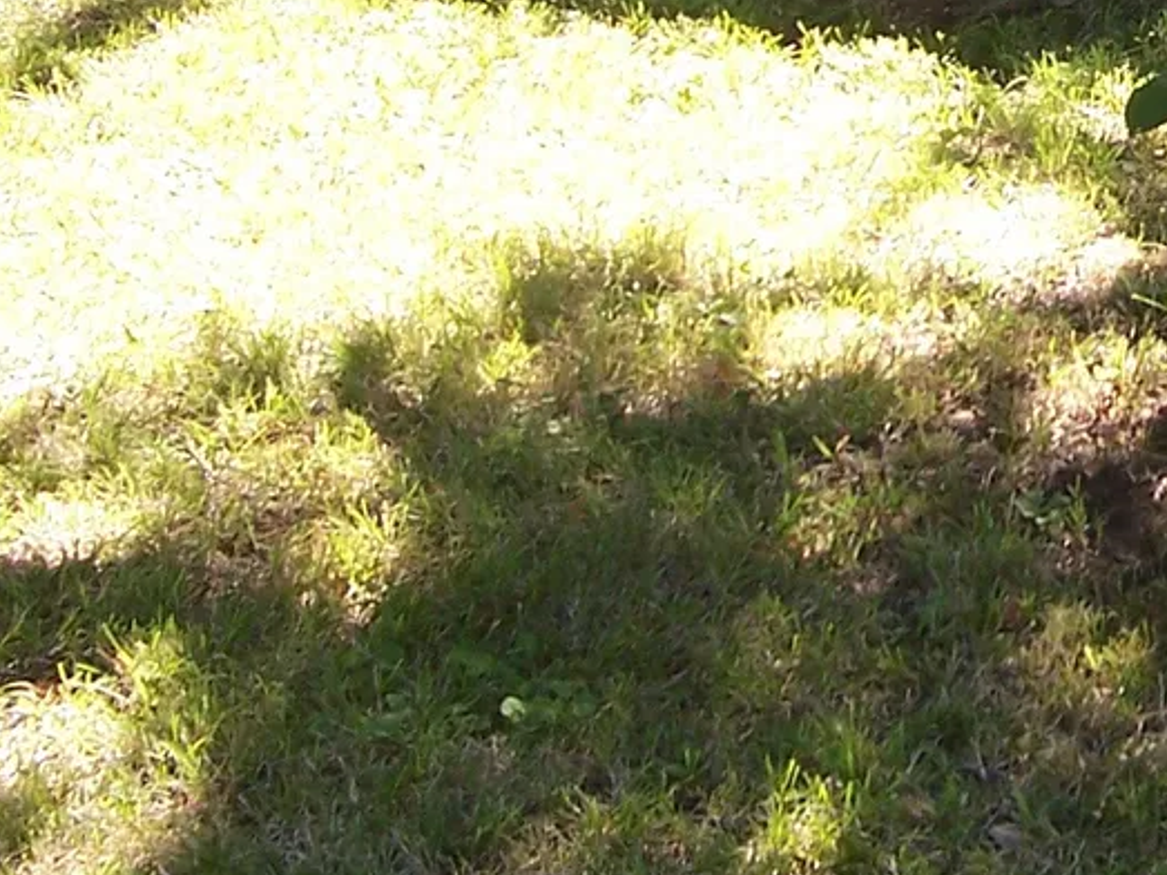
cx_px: 1158
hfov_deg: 18.4
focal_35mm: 104
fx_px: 3505
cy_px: -38
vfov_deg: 14.0
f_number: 2.7
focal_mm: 5.6
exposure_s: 1/180
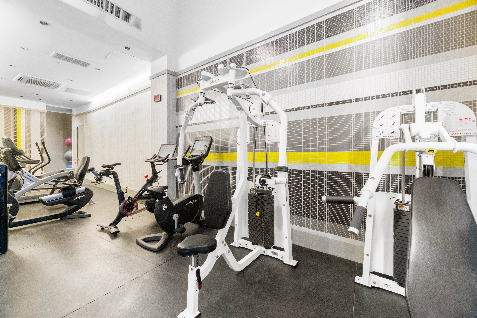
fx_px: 185
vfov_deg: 81.2
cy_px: 159
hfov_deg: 104.3
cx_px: 238
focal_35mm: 14
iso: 2000
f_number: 10
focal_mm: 14
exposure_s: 1/2.5
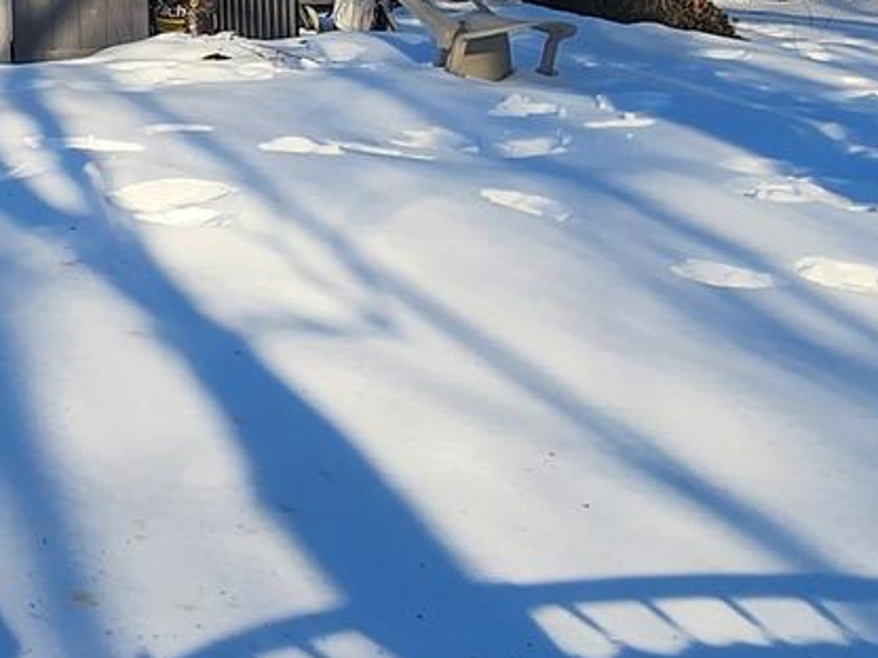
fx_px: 1623
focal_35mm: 64
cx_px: -424
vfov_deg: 21.6
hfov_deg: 24.1
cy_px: -91
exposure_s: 1/1013
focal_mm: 2.2
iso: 50
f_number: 2.2
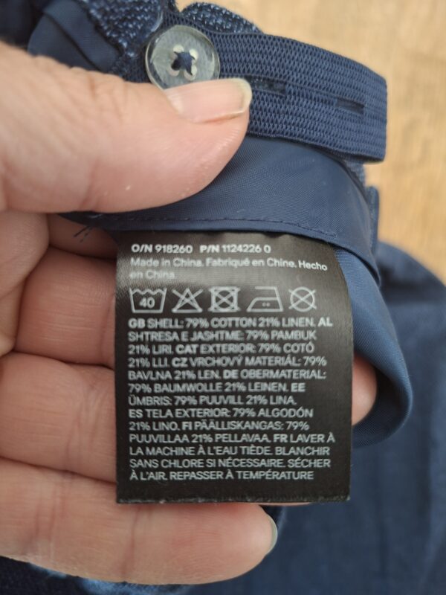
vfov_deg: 73.9
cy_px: 298
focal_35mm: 23
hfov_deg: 58.9
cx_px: 223
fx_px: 395
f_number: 1.8
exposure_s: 1/30
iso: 400
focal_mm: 5.54
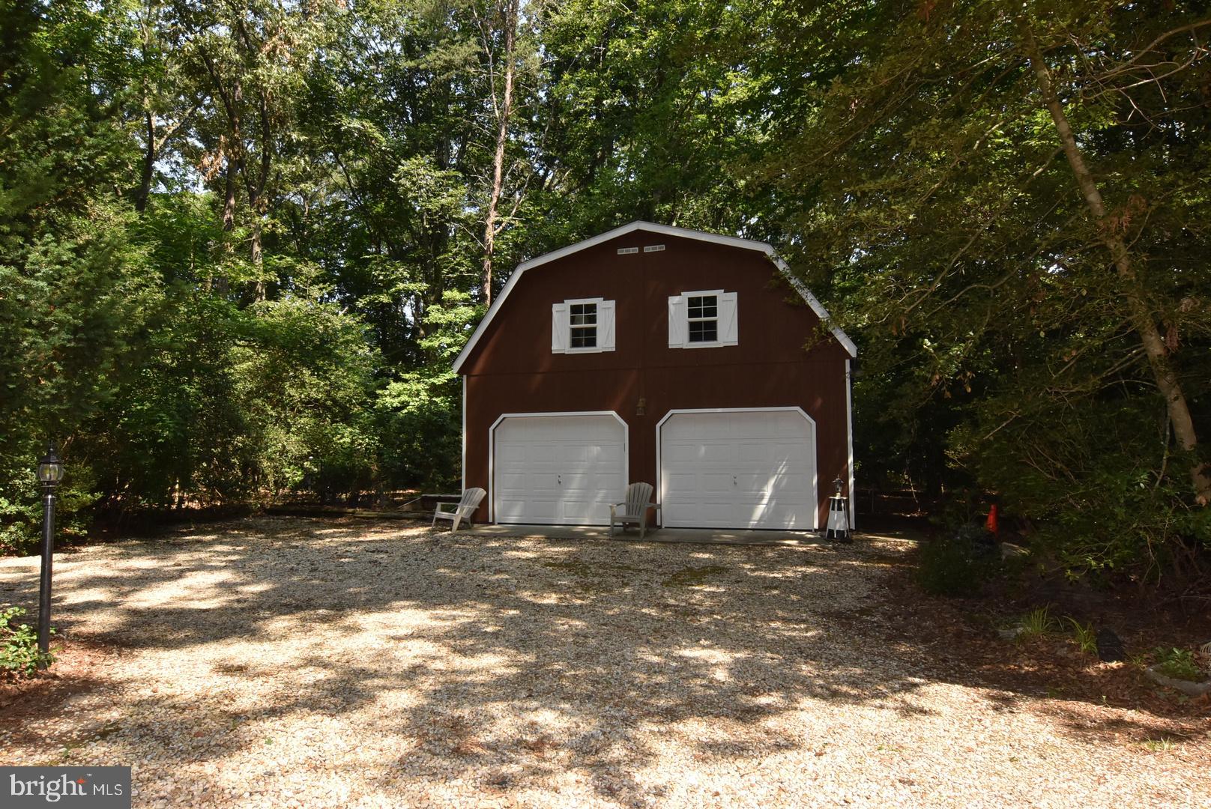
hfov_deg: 77.3
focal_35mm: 22
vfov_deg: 56.2
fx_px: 757
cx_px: 606
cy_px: 404
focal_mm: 15
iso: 800
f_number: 16
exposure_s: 1/200
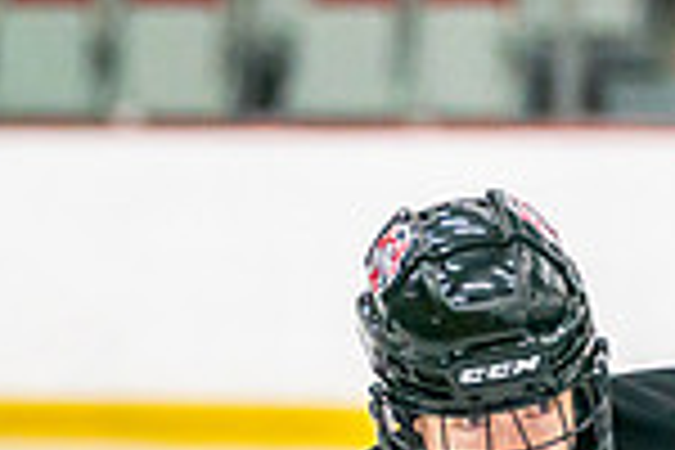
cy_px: 729
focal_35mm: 563
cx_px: 19
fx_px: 10555
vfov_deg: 2.4
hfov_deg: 3.7
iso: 3200
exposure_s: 1/1250
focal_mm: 127
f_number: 2.8
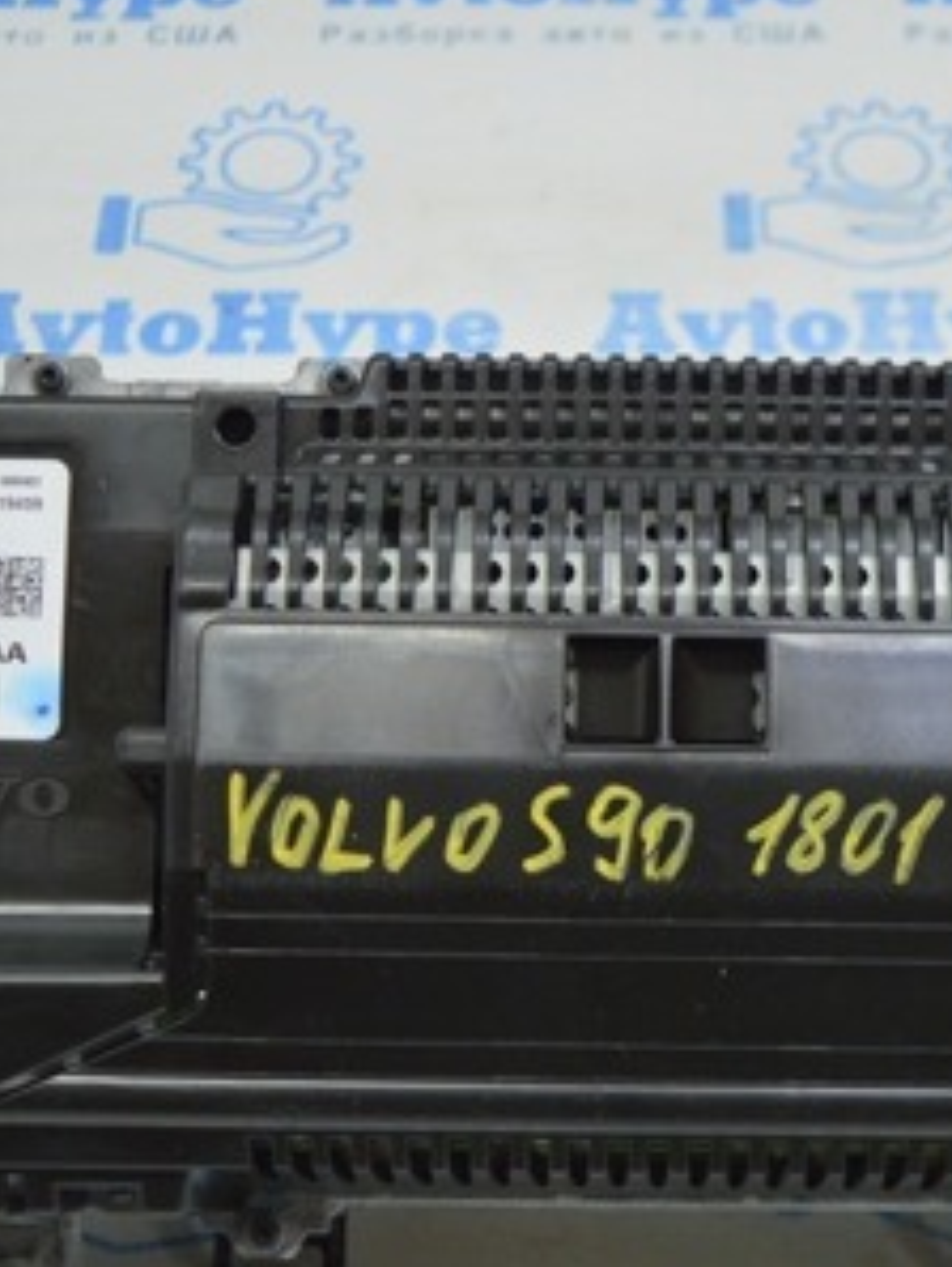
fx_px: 2490
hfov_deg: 21.6
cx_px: 608
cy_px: 784
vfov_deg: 28.4
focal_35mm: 68
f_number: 3.8
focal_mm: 22
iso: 400
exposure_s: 1/50
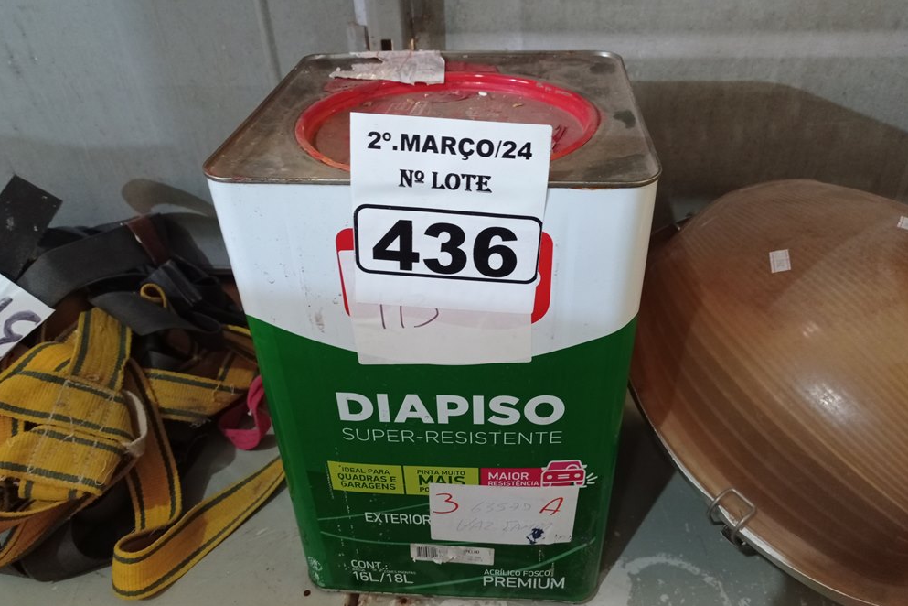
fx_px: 757
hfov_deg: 61.9
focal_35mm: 30
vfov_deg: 43.5
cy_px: 350
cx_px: 465
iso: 772
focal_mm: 4.7
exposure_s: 1/20
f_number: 1.79
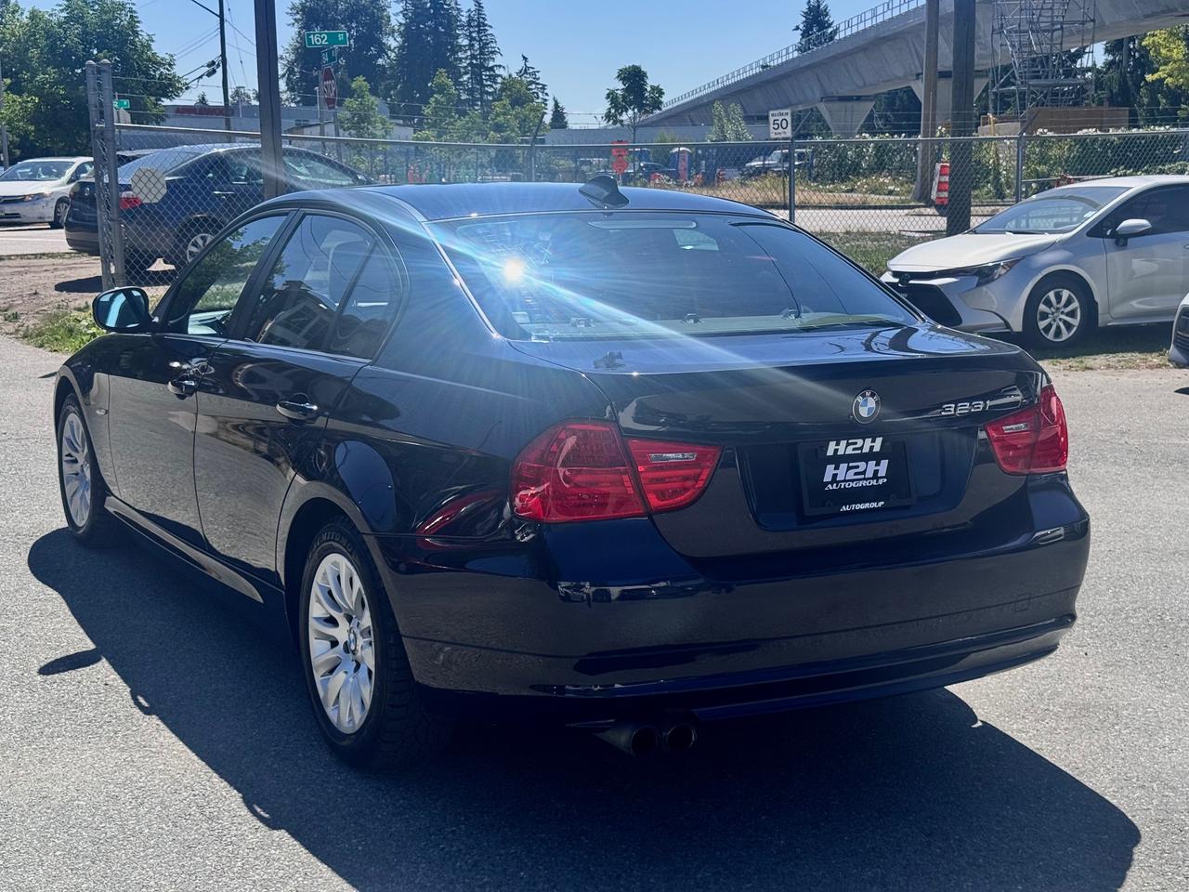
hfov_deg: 39.7
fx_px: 1649
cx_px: 594
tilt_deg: -8.4
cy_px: 446
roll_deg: +1.3
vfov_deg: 30.3
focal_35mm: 48
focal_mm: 6.76
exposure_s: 1/3610
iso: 64
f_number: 1.78
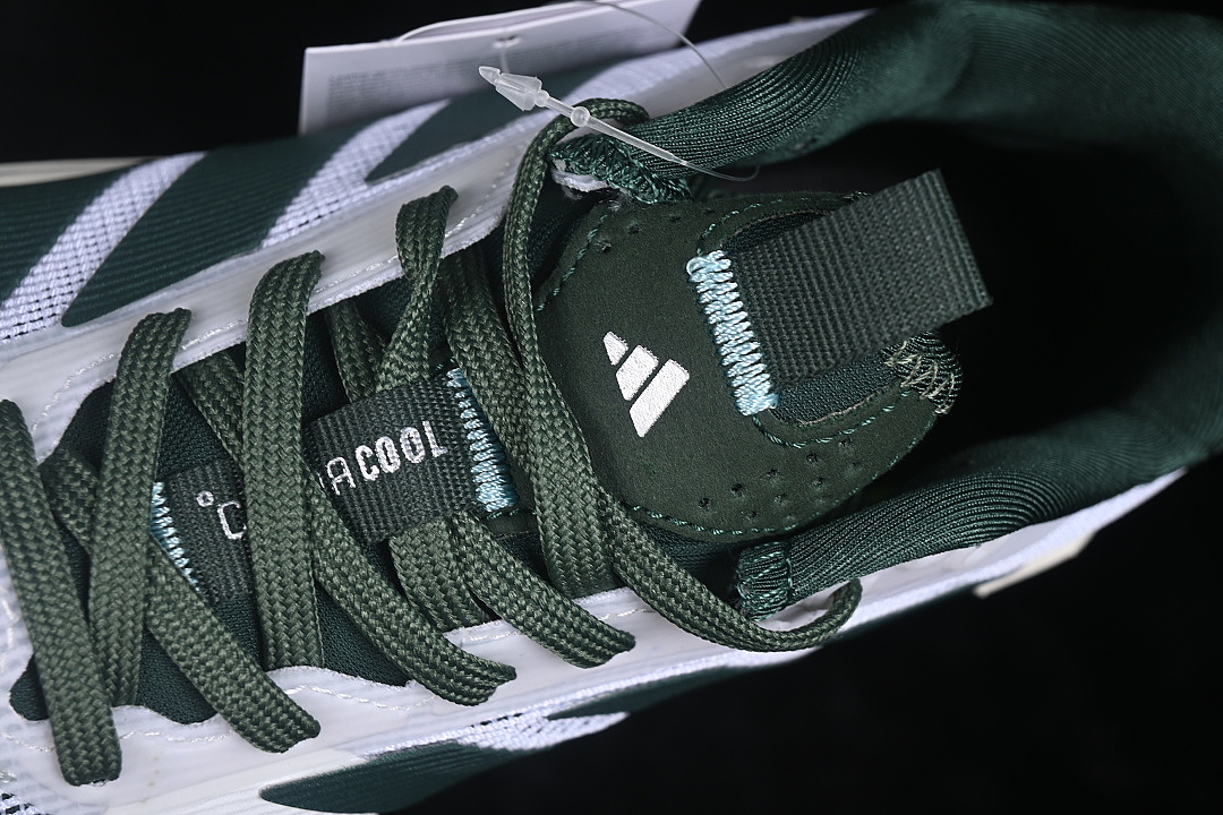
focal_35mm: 75
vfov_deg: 18.2
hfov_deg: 27.0
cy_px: 408
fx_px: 2548
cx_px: 612
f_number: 7.1
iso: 160
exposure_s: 1/80
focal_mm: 50
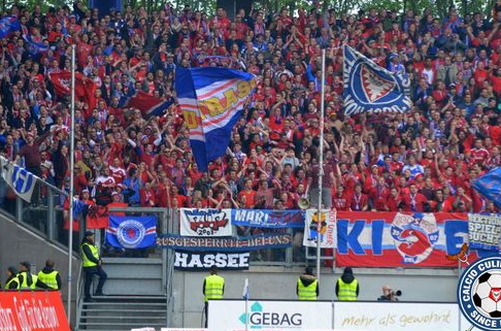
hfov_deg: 5.9
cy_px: 159
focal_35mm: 352
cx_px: 271
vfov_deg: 3.9
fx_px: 4884
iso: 800
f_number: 4
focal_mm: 200
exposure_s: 1/1000
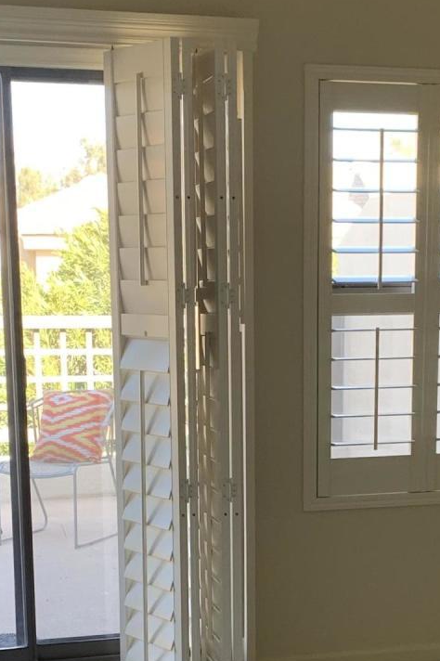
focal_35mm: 76
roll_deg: -0.4
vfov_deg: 25.9
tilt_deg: -10.3
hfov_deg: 17.9
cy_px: 576
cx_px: 257
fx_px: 1395
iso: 80
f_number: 1.8
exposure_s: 1/121
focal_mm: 4.25
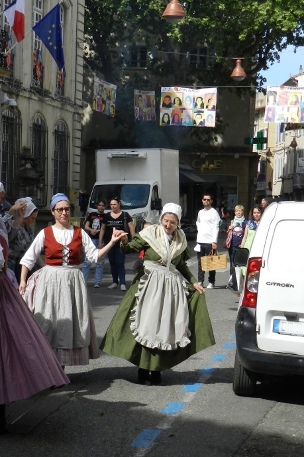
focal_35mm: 80
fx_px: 1014
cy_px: 214
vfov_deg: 25.4
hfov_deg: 17.0
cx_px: 114
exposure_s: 1/800
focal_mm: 9.4
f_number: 4.4
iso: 160
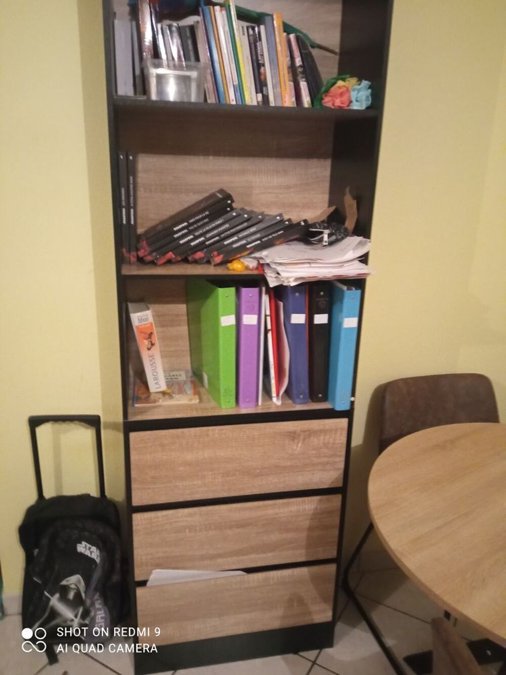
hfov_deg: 51.4
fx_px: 526
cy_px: 338
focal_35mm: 27
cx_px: 253
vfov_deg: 65.3
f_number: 2.2
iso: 2341
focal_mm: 3.79
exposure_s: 1/14.3
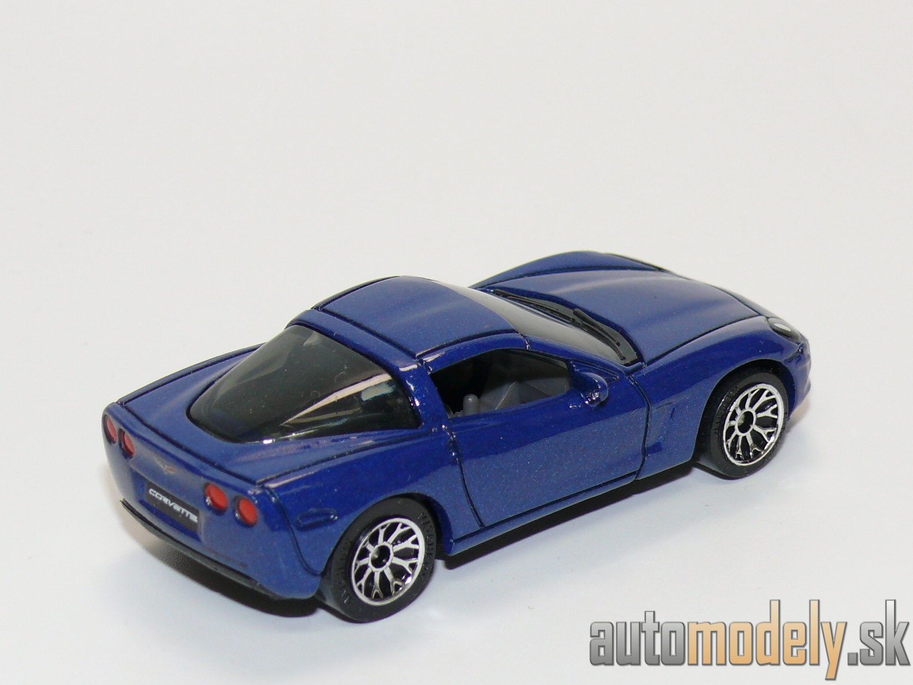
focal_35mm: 117
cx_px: 457
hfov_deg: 16.8
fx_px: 3086
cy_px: 342
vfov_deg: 12.7
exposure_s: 1/30
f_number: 4
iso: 100
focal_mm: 14.3
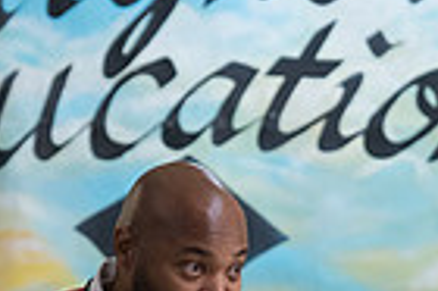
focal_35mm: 561
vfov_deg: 2.4
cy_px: 430
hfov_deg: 3.7
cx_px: 278
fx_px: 6817
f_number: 3.5
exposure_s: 1/200
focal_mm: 135
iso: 2500
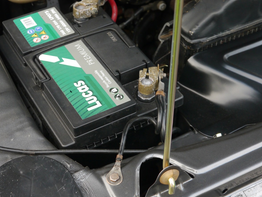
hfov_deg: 27.4
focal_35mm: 71
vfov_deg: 20.7
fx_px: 538
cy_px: 120
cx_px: 114
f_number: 4.7
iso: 500
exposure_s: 1/60
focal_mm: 26
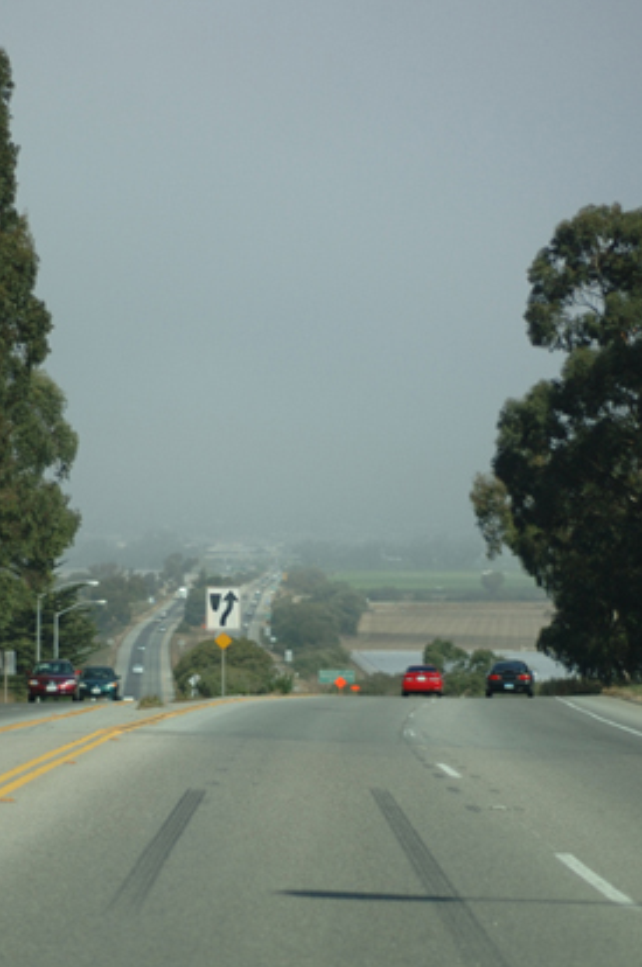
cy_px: 614
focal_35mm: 116
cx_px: 212
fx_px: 3111
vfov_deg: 17.6
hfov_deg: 11.8
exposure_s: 1/8000
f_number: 1.8
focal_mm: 50
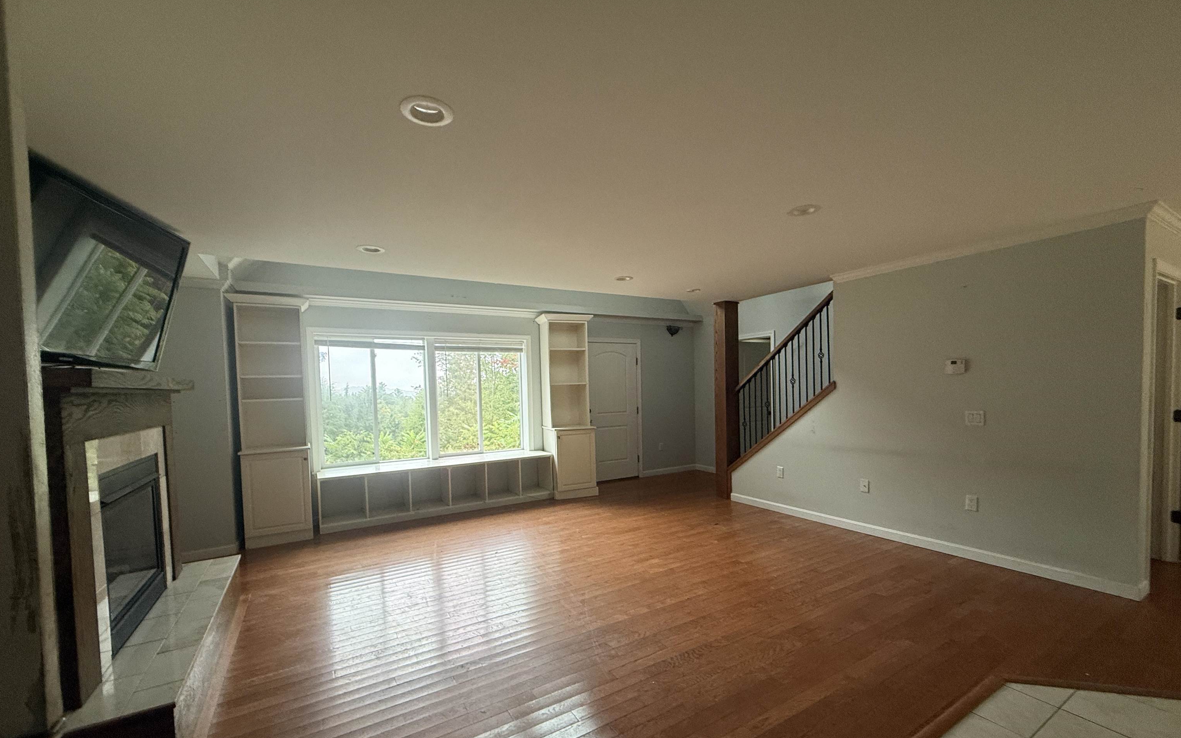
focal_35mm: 15
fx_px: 483
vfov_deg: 74.6
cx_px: 590
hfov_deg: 101.5
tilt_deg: -1.3
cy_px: 405
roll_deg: +1.0
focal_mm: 2.22
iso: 250
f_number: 2.2
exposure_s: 1/99
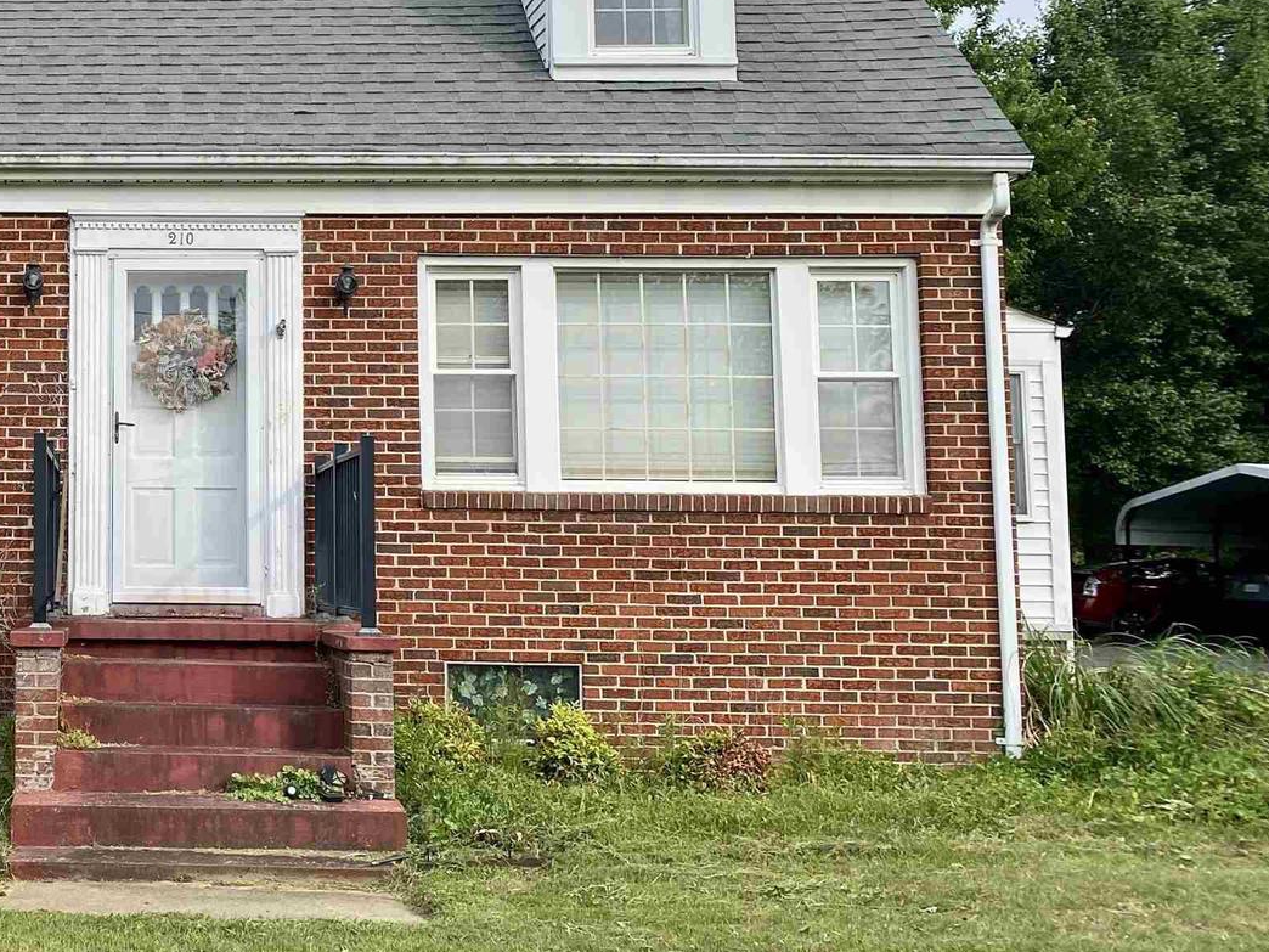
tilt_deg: +5.9
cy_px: 374
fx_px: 1870
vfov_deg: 28.5
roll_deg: -0.5
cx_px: 43
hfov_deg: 34.6
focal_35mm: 51
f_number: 1.8
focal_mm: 4.25
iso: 32
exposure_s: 1/1330
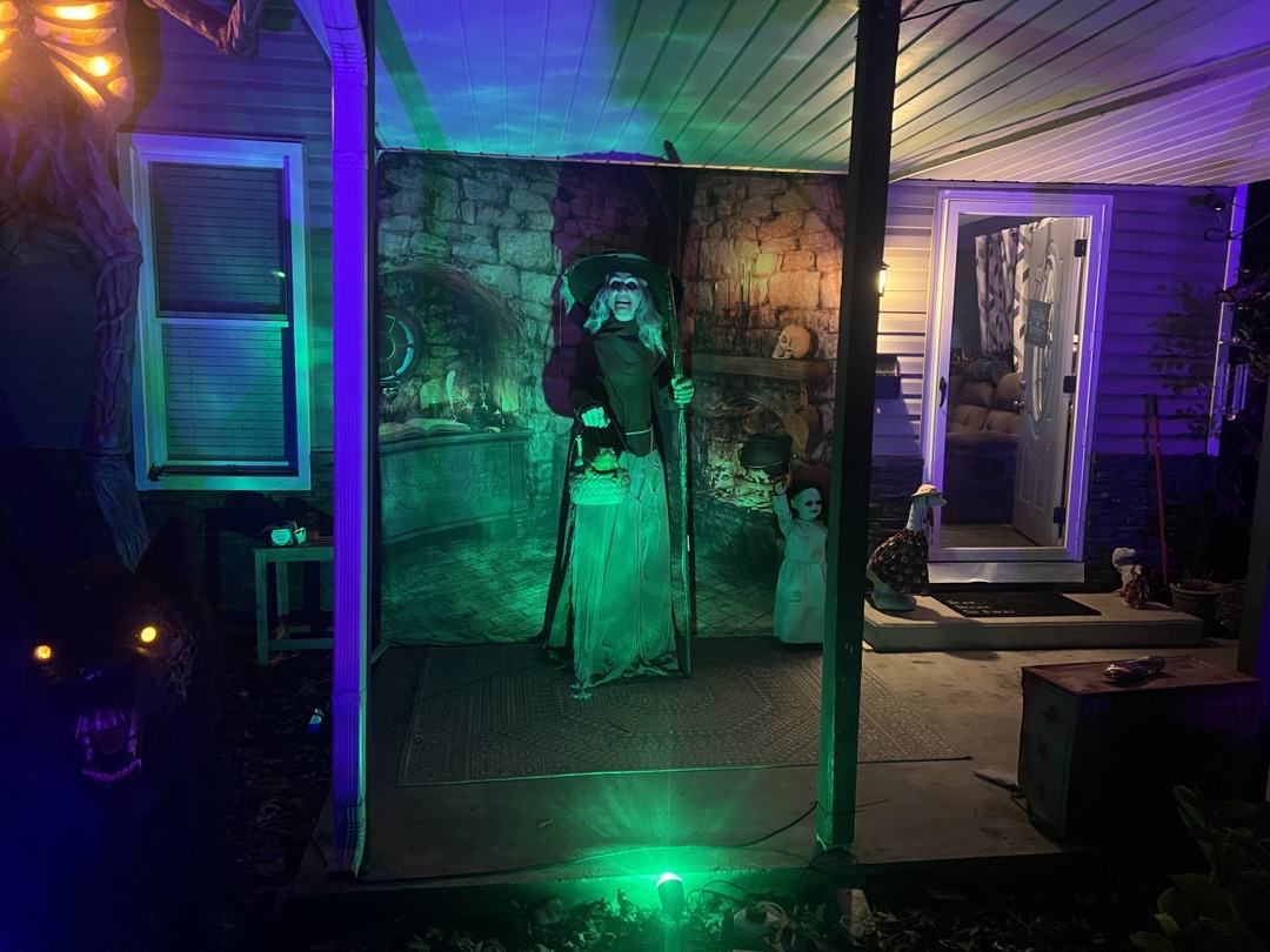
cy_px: 476
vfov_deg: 53.1
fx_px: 954
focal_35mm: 26
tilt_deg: -7.0
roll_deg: -0.7
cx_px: 635
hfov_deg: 67.3
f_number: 1.5
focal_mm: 5.7
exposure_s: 1/30
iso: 800
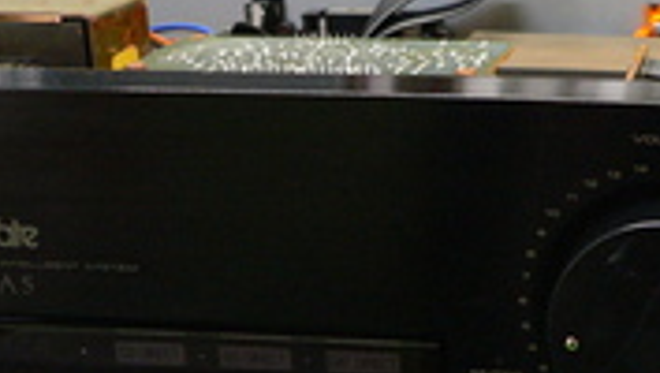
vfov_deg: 14.2
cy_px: 386
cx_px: 694
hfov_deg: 23.9
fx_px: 1472
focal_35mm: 84
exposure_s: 1/10
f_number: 2.8
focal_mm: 6
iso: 200
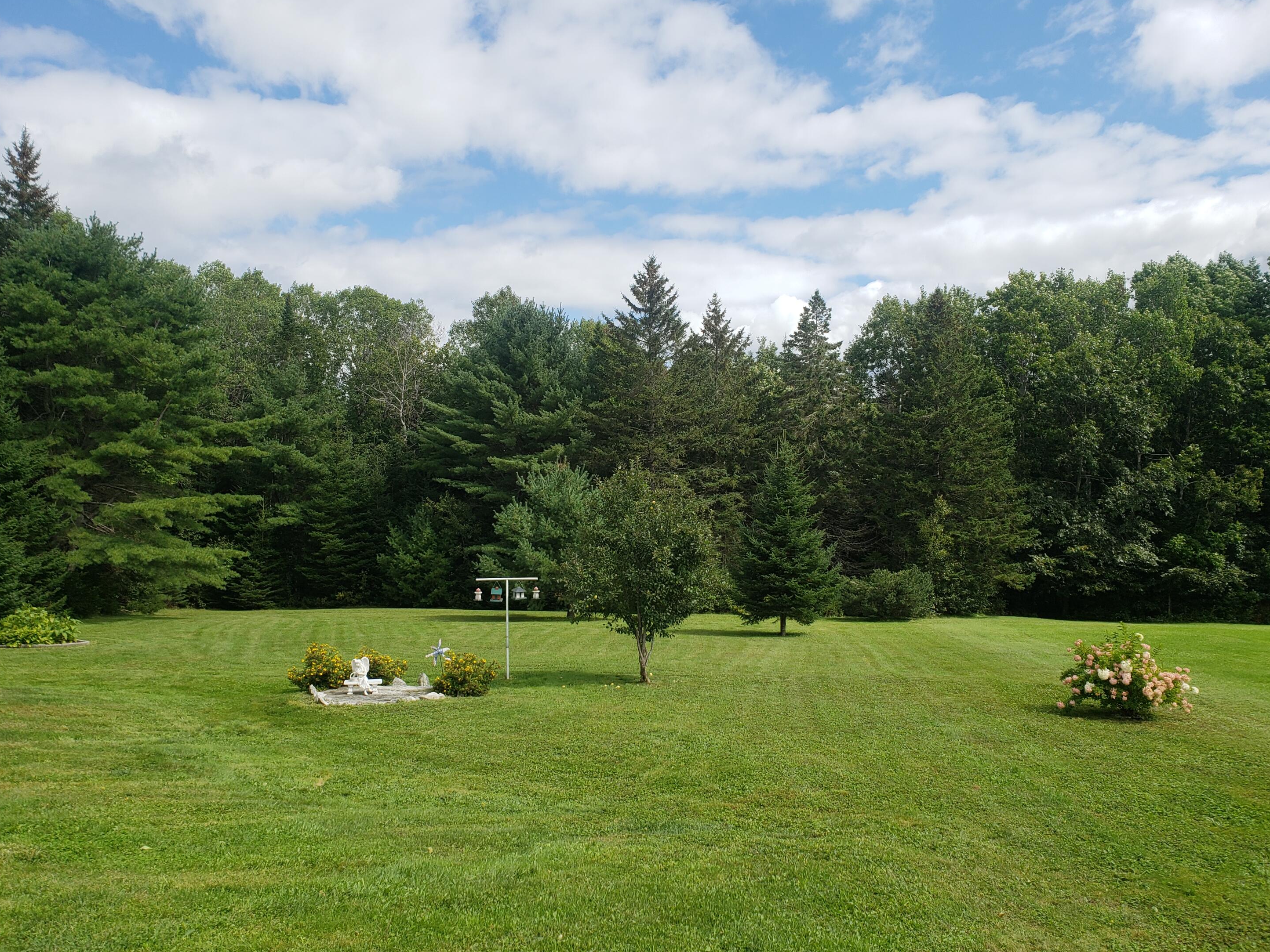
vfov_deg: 51.4
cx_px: 639
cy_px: 483
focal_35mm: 27
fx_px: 991
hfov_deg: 65.3
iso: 50
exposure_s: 1/1350
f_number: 2.4
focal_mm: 4.3
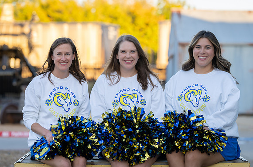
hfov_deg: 16.0
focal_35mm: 128
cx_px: 132
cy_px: 84
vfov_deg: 10.6
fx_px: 900
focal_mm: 119
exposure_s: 1/320
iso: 250
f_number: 3.5
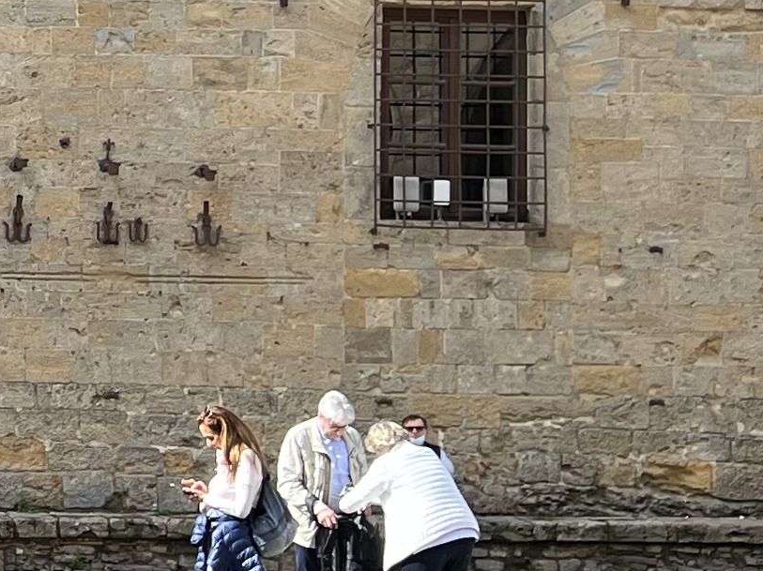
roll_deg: -1.0
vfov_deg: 11.5
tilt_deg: +3.9
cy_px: 97
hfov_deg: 13.8
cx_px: -583
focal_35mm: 128
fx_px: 2820
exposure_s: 1/846
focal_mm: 5.7
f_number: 1.5
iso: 50
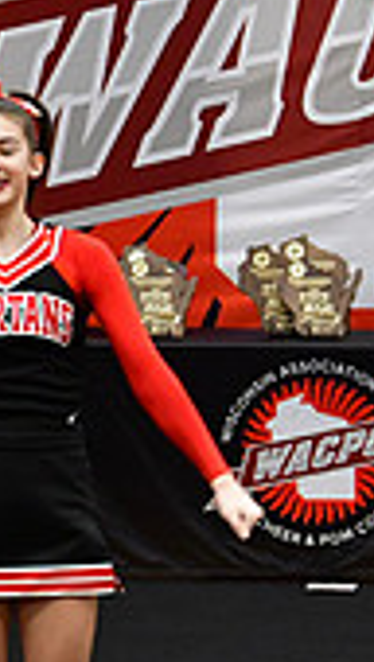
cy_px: 473
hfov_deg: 2.6
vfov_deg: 4.7
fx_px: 8086
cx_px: -701
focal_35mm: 460
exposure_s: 1/500
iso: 4000
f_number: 3.5
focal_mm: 86
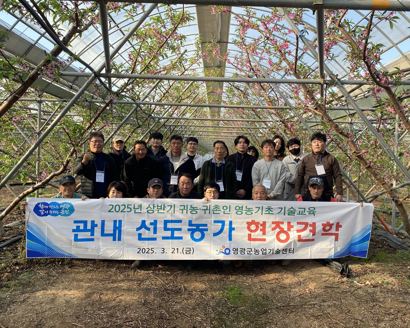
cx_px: 208
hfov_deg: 62.2
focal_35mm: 28
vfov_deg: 51.5
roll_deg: -2.3
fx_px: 340
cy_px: 163
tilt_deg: -1.0
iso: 32
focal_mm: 4.25
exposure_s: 1/502
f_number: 1.8
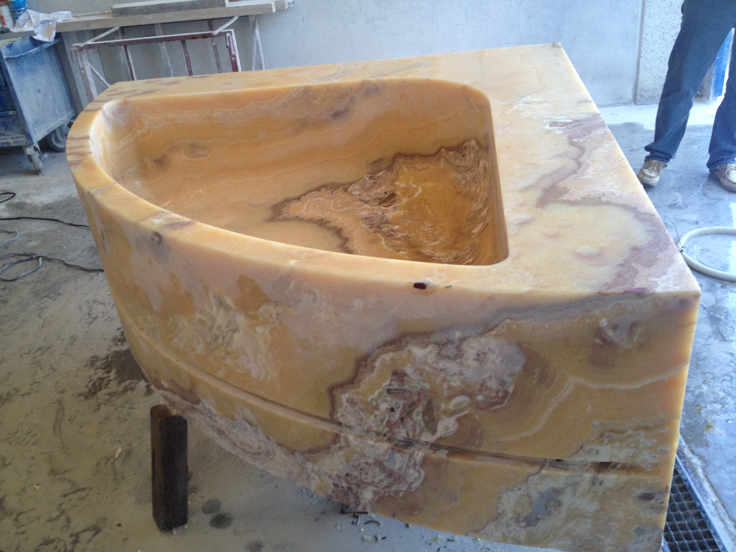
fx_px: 744
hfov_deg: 52.6
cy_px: 276
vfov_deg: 40.7
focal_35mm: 35
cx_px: 368
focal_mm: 4.28
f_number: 2.4
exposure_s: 1/120
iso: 80
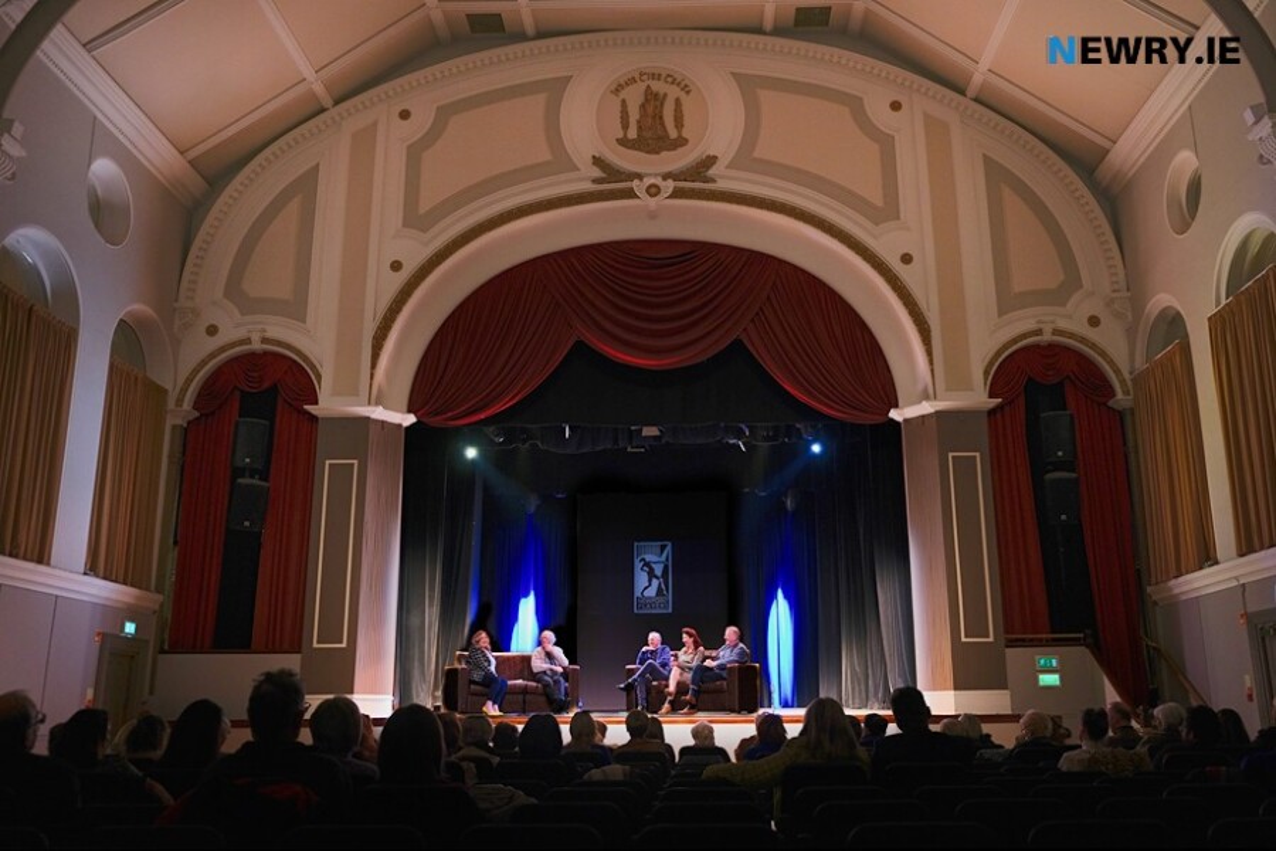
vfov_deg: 45.0
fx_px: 1028
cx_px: 638
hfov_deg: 63.7
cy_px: 426
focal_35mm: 29
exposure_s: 1/125
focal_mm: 19.6
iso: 500
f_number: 2.8
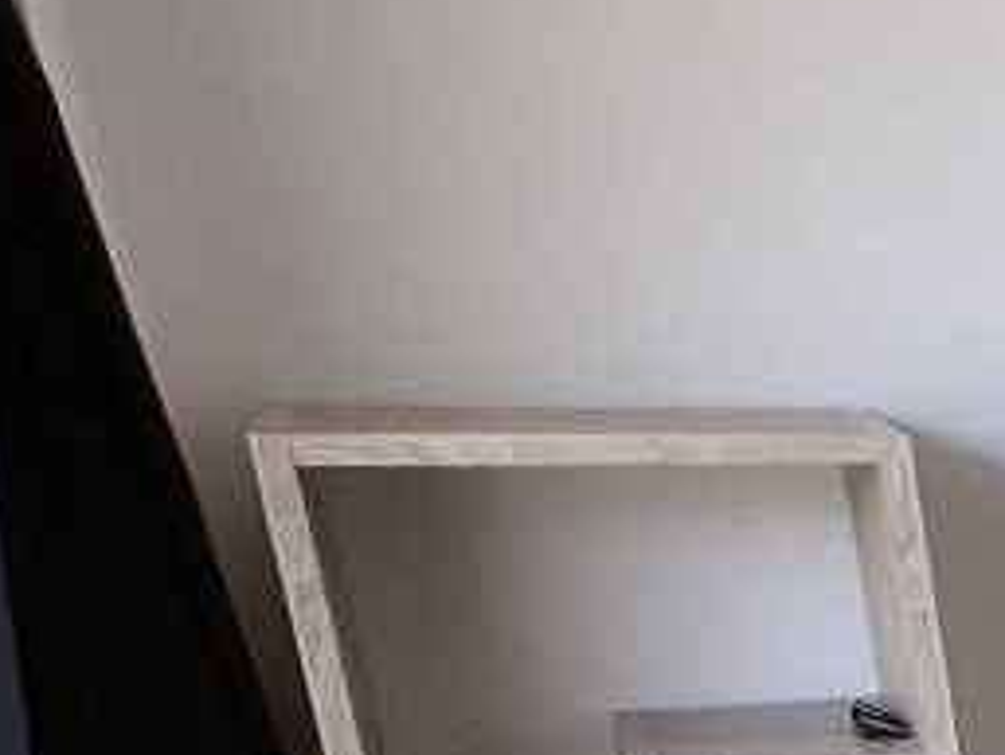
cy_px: 1221
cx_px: 2452
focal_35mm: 81
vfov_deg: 16.2
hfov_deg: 14.6
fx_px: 2353
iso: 64
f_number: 2.2
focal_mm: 1.74
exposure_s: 1/50
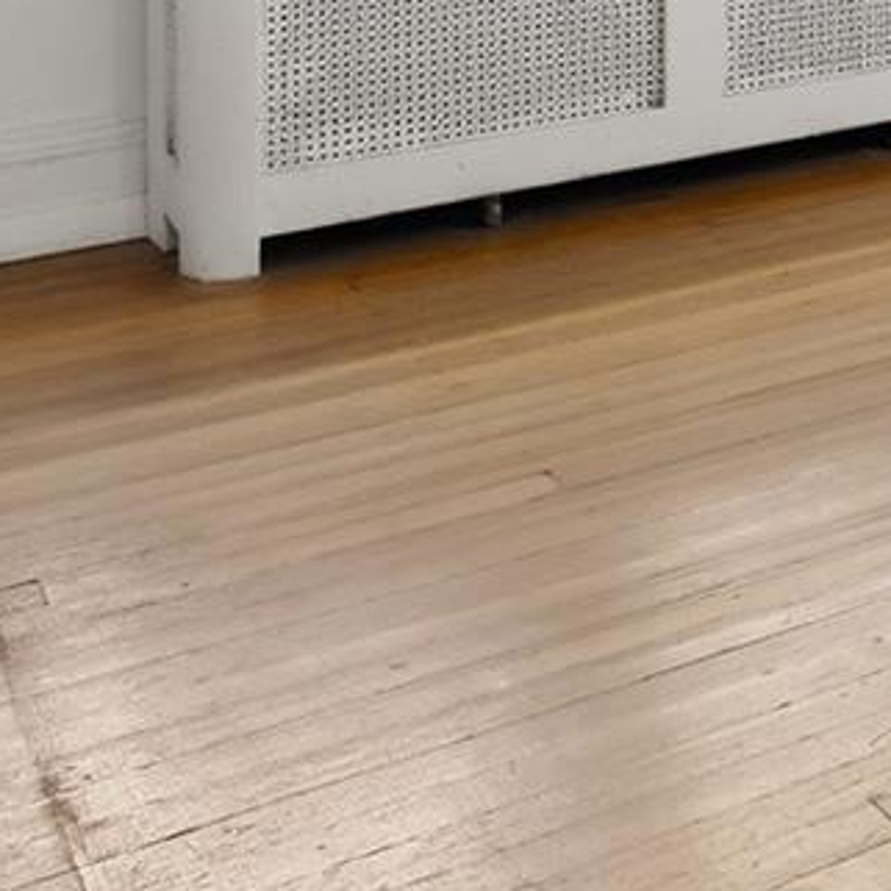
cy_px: -432
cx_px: 1721
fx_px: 2213
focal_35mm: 76
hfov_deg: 17.3
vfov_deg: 19.8
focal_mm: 14
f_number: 11
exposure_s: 1/2.5
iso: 100
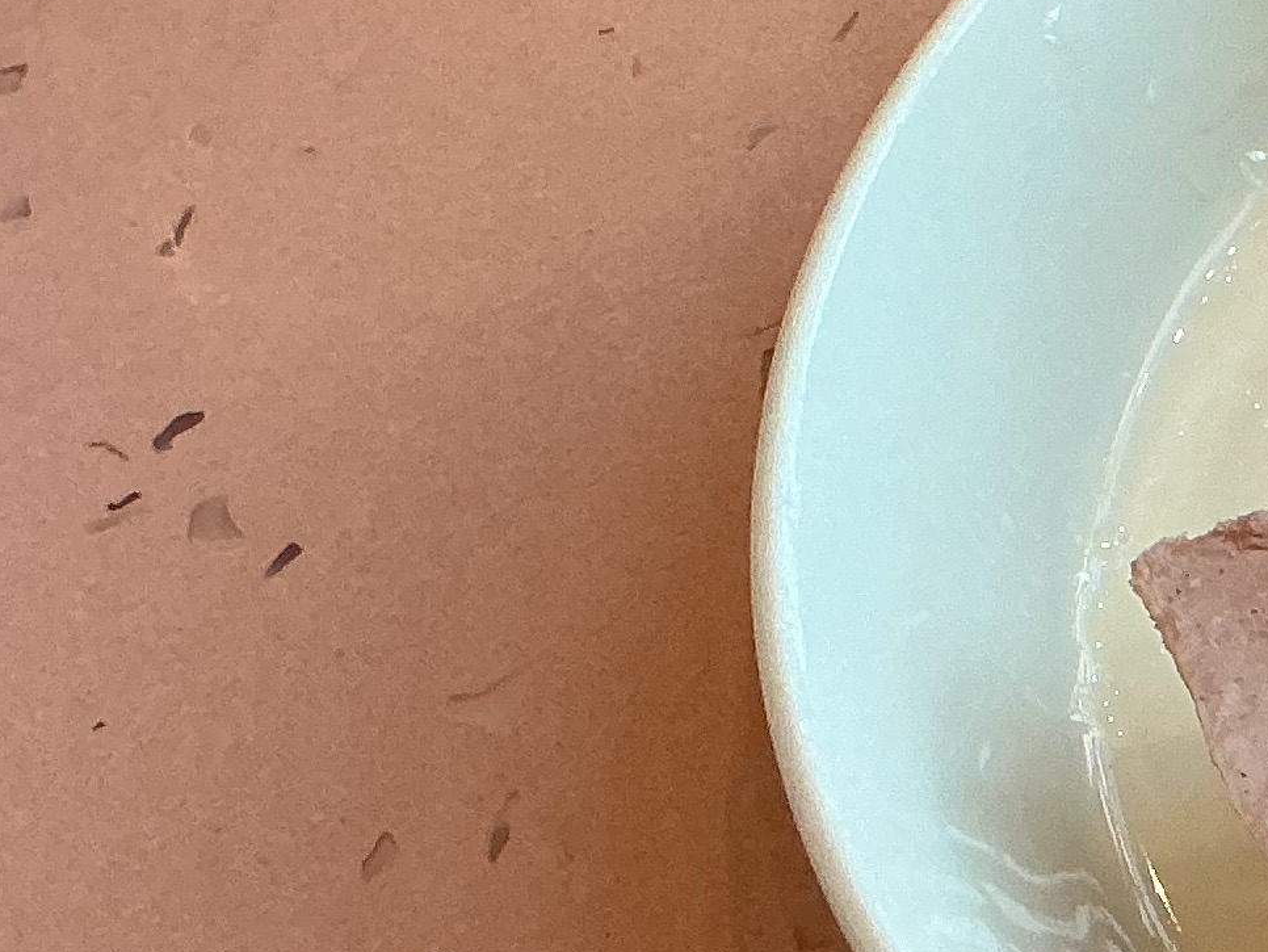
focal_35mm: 121
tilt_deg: -44.8
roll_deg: +4.3
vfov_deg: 12.0
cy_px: -219
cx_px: 1948
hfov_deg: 15.0
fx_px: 4433
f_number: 1.8
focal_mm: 3
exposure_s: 1/60
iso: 80
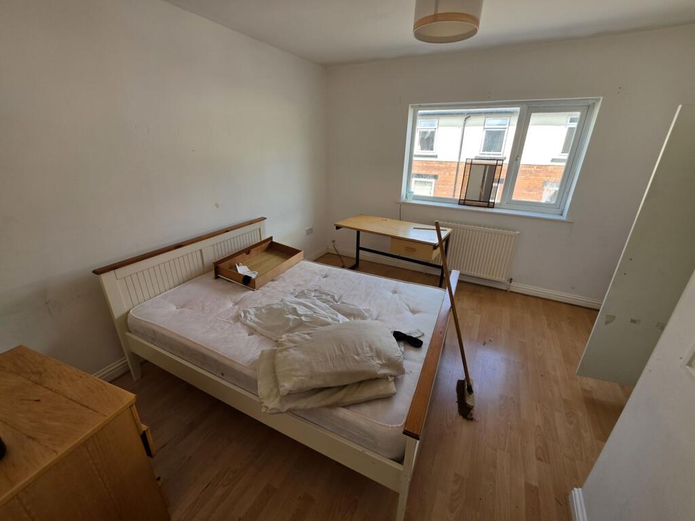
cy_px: 260
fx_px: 261
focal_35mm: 13
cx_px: 348
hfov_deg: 106.2
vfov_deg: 89.9
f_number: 1.9
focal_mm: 2.2
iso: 20
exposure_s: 1/120
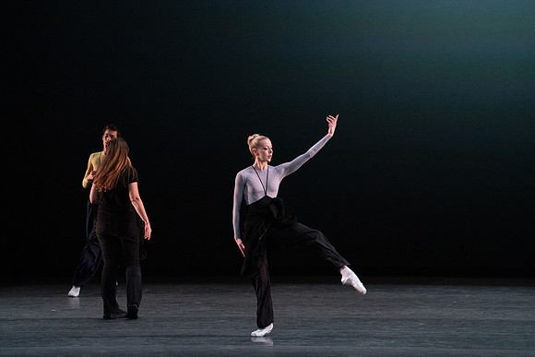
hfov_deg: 10.3
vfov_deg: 6.9
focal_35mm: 200
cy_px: 178
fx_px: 2973
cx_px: 268
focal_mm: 200
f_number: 8
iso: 12800
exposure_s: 1/500
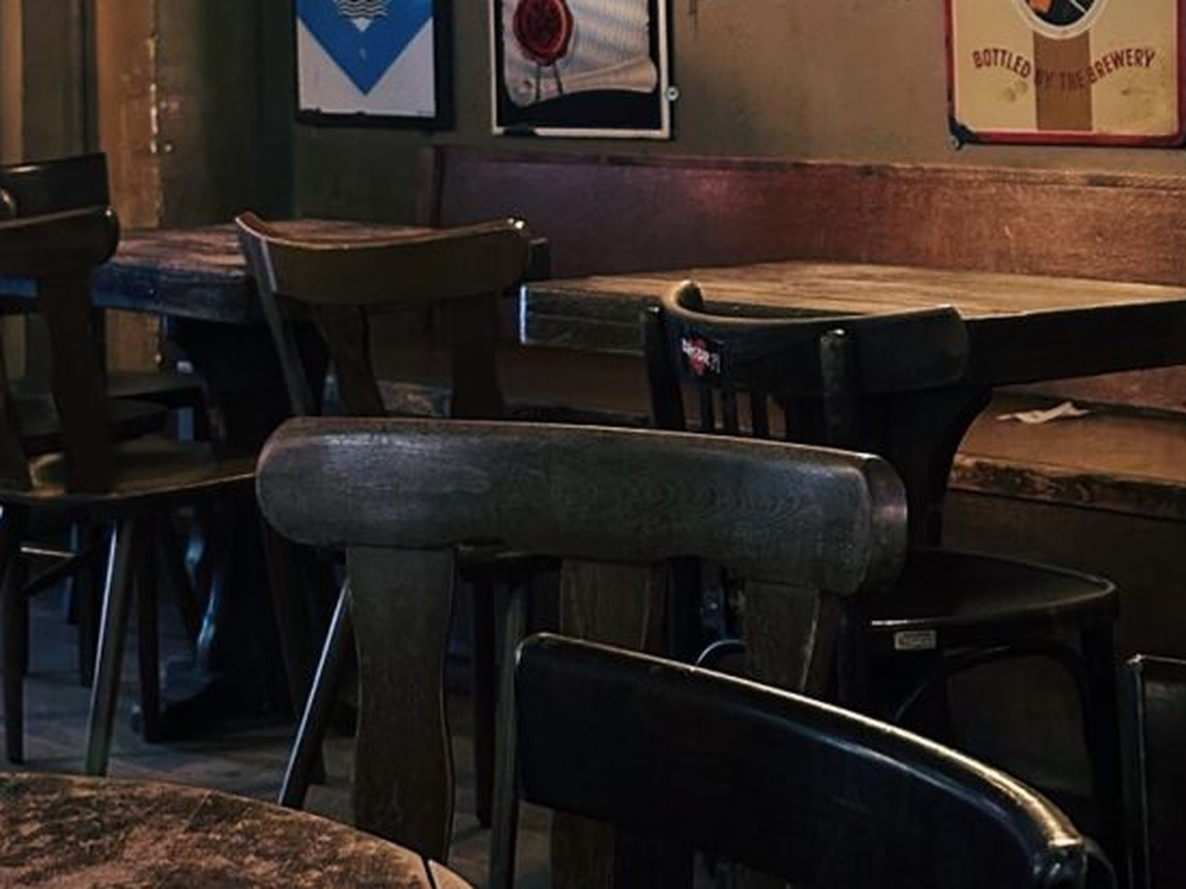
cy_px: 67
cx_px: 563
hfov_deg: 22.0
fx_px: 3049
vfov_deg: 16.4
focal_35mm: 89
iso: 2500
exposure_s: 1/17
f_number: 1.78
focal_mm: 6.86
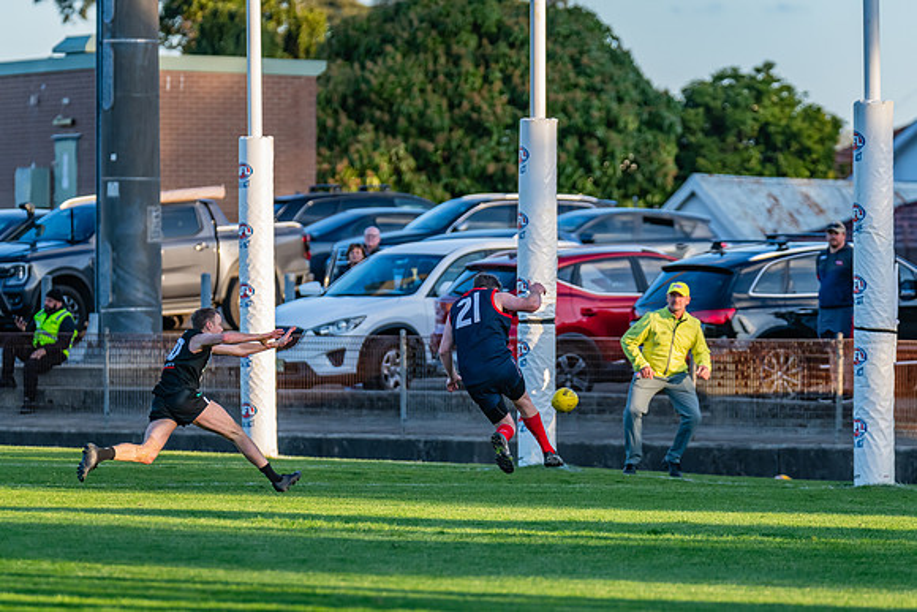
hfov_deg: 6.9
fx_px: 7587
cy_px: 328
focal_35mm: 298
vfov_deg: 4.6
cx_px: 497
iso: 800
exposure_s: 1/1600
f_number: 4.5
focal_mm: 270
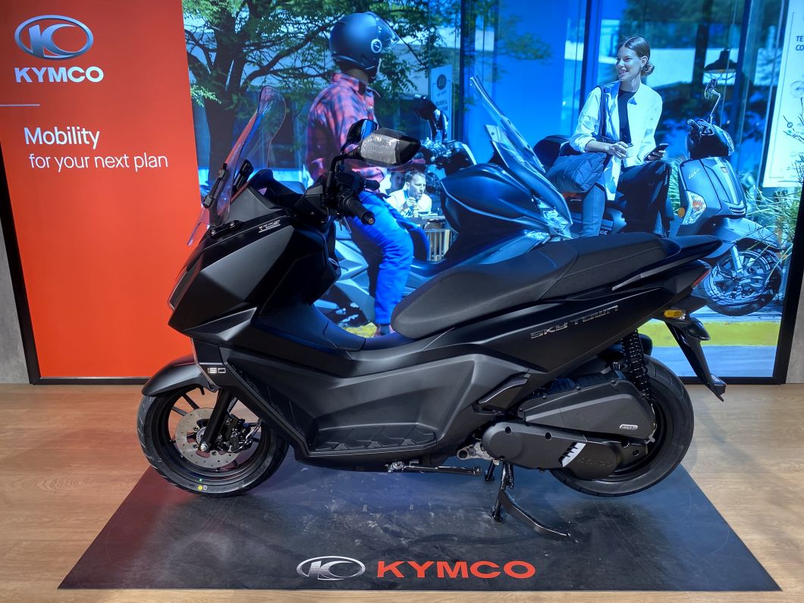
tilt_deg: -16.3
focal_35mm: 26
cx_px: 402
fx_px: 604
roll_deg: +1.1
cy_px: 302
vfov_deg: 53.1
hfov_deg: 67.3
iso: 100
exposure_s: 1/100
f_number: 1.8
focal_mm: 4.25
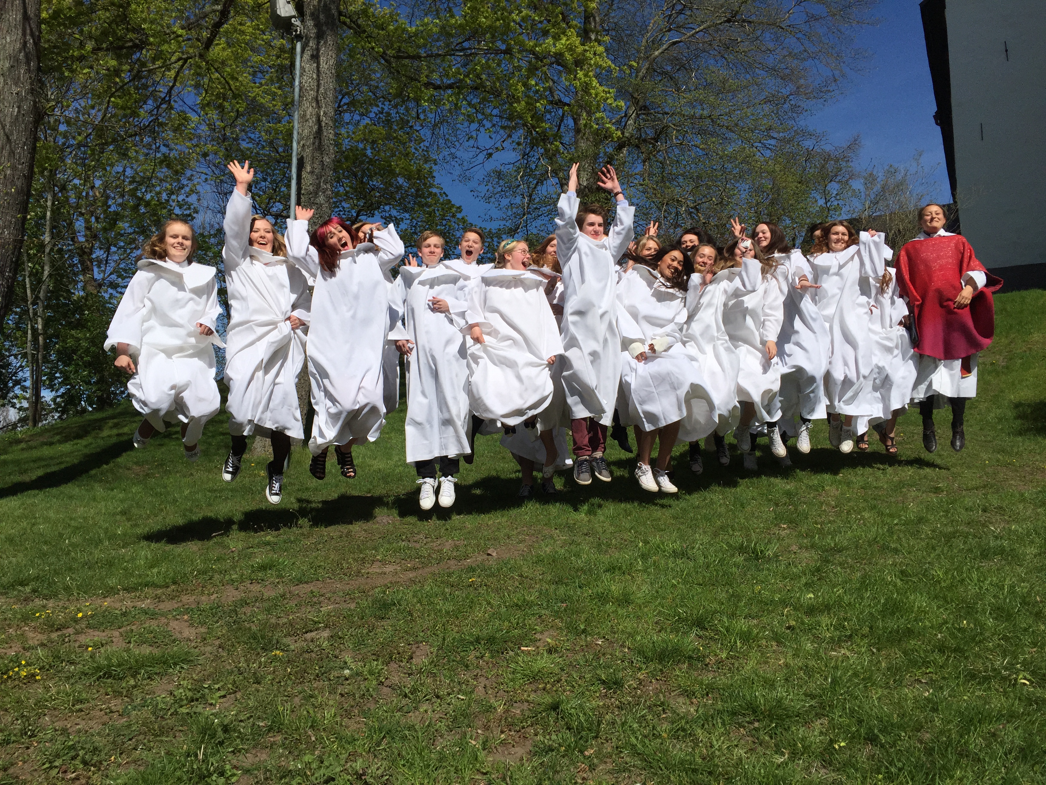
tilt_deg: +9.4
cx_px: 523
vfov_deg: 48.2
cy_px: 392
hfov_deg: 61.7
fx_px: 876
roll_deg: +0.3
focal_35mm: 29
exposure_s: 1/6623
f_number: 2.2
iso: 32
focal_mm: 4.15
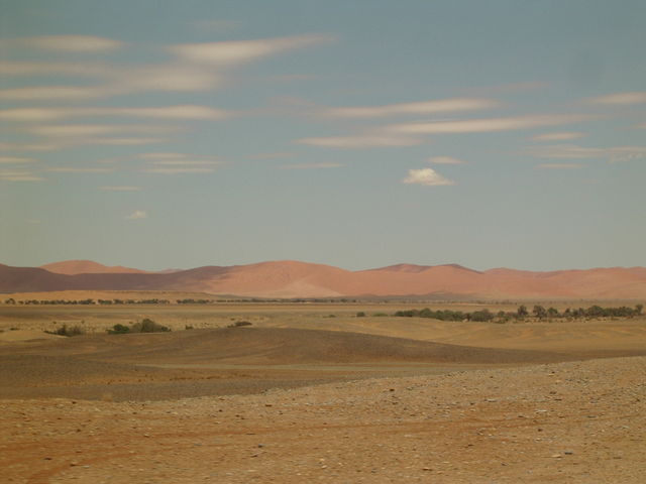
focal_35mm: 114
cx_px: 323
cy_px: 242
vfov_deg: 13.0
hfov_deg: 17.3
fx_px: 2127
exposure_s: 1/320
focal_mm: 17.4
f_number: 9
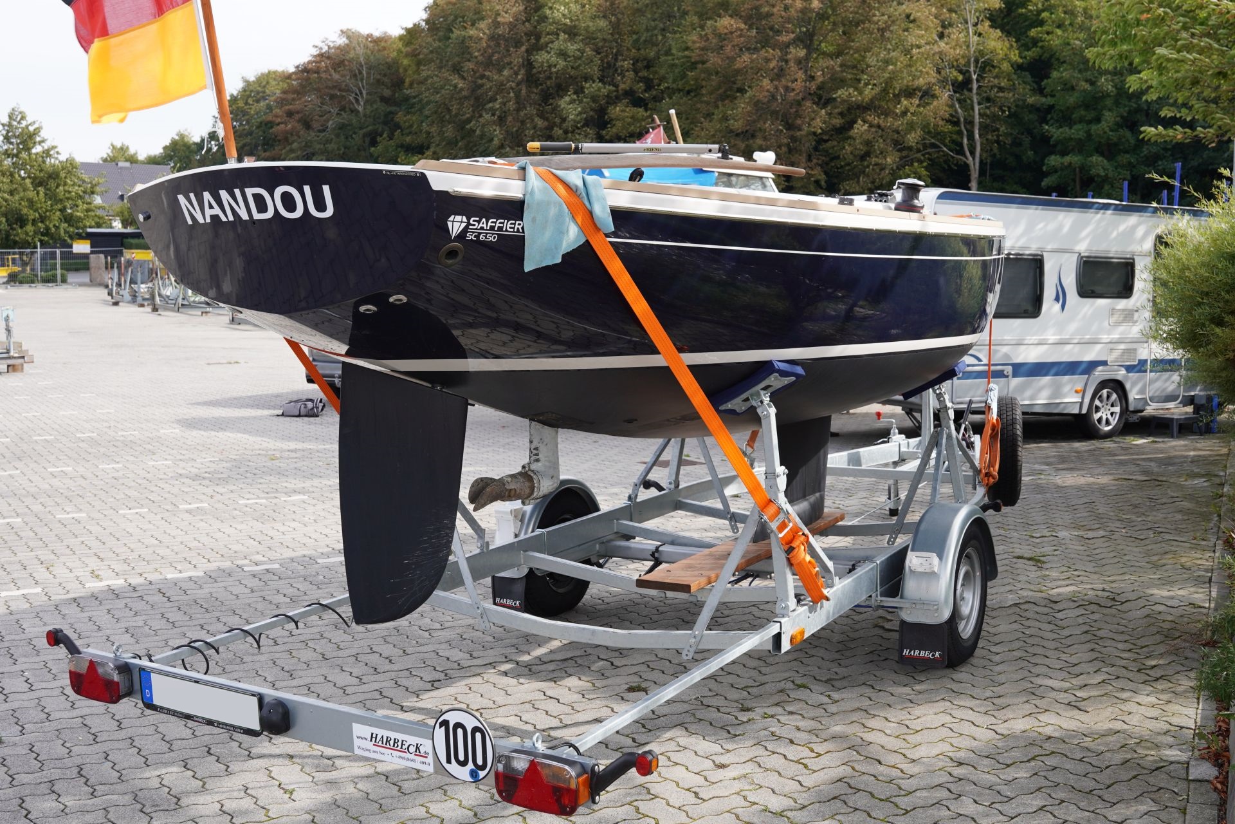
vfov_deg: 36.9
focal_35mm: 36
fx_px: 1235
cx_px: 618
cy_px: 412
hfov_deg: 53.1
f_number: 5
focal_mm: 24
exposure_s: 1/250
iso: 100
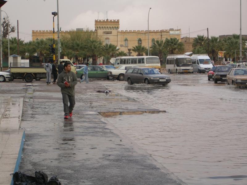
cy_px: 92
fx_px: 749
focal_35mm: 105
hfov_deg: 18.7
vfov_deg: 14.1
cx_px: 124
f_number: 4.8
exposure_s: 1/160
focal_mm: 17.4
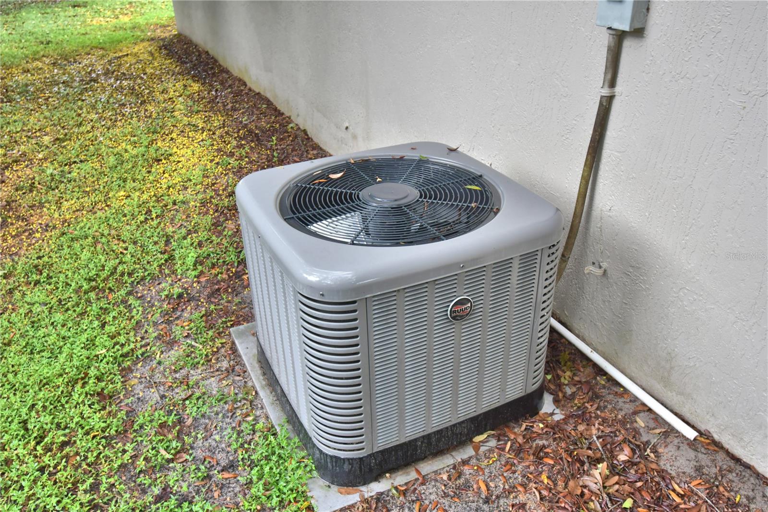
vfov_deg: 43.6
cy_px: 256
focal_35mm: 30
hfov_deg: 61.9
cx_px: 384
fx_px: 640
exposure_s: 1/30
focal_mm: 20
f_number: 5.6
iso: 450
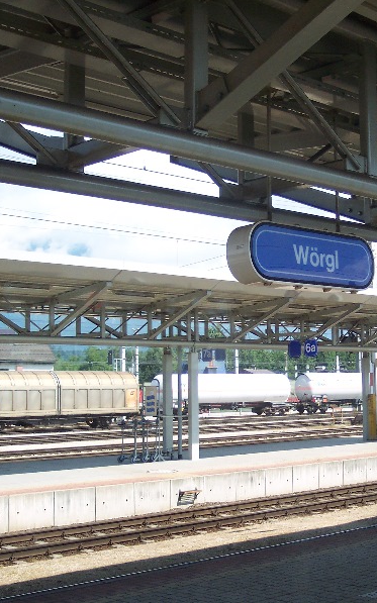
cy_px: 301
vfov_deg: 37.5
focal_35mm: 54
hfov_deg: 23.7
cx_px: 287
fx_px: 888
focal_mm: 8
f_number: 2.8
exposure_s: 1/350
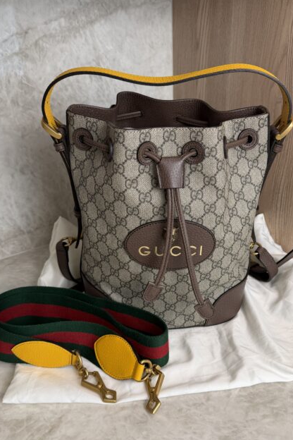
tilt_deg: -27.7
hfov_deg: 41.0
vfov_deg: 58.6
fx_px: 391
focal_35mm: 32
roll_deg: +1.1
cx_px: 170
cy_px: 245
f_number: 1.78
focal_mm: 6.76
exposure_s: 1/120
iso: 64
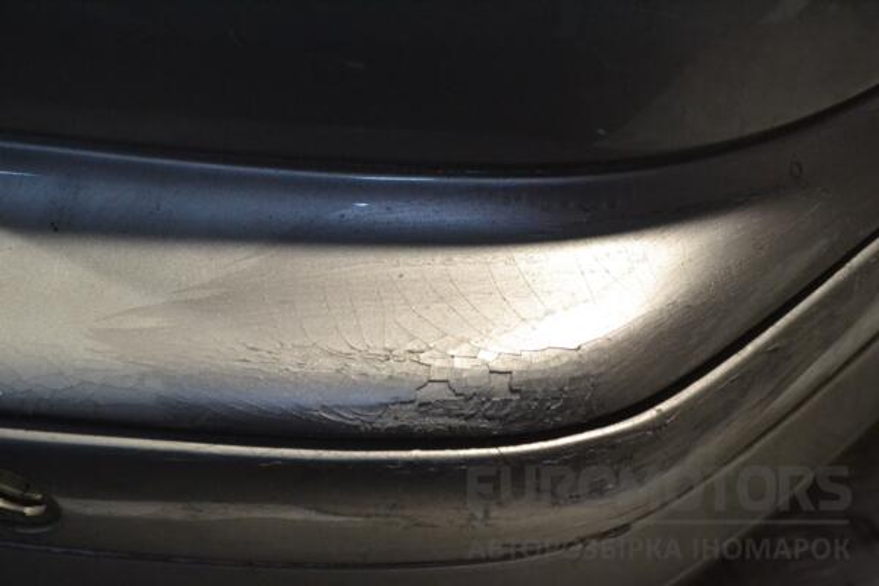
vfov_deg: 16.6
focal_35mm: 82
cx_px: 440
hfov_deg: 24.6
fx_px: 2014
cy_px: 293
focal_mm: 55
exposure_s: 1/250
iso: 3200
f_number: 9
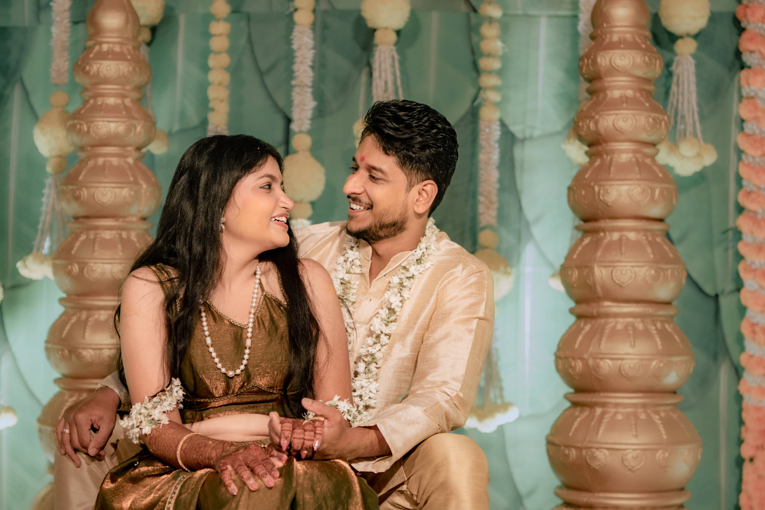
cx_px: 337
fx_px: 1339
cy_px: 260
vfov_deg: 21.6
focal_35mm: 63
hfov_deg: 31.9
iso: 320
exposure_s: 1/320
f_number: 1.8
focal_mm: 35
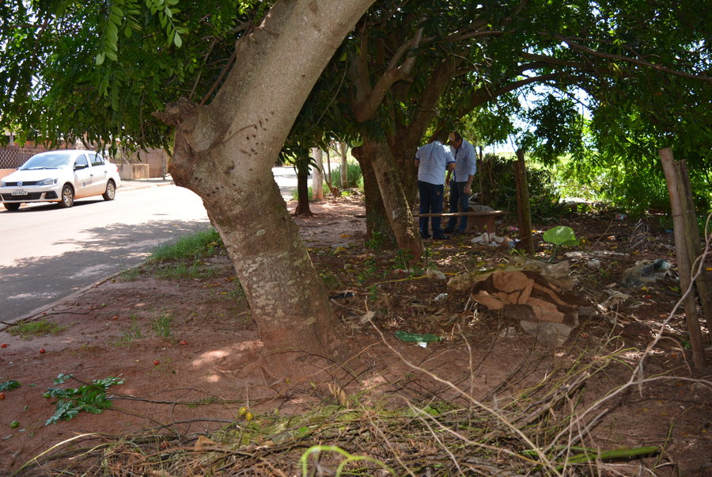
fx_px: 683
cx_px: 356
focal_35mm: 34
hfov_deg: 55.1
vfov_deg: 38.4
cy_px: 238
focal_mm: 23
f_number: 3.8
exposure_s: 1/200
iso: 125
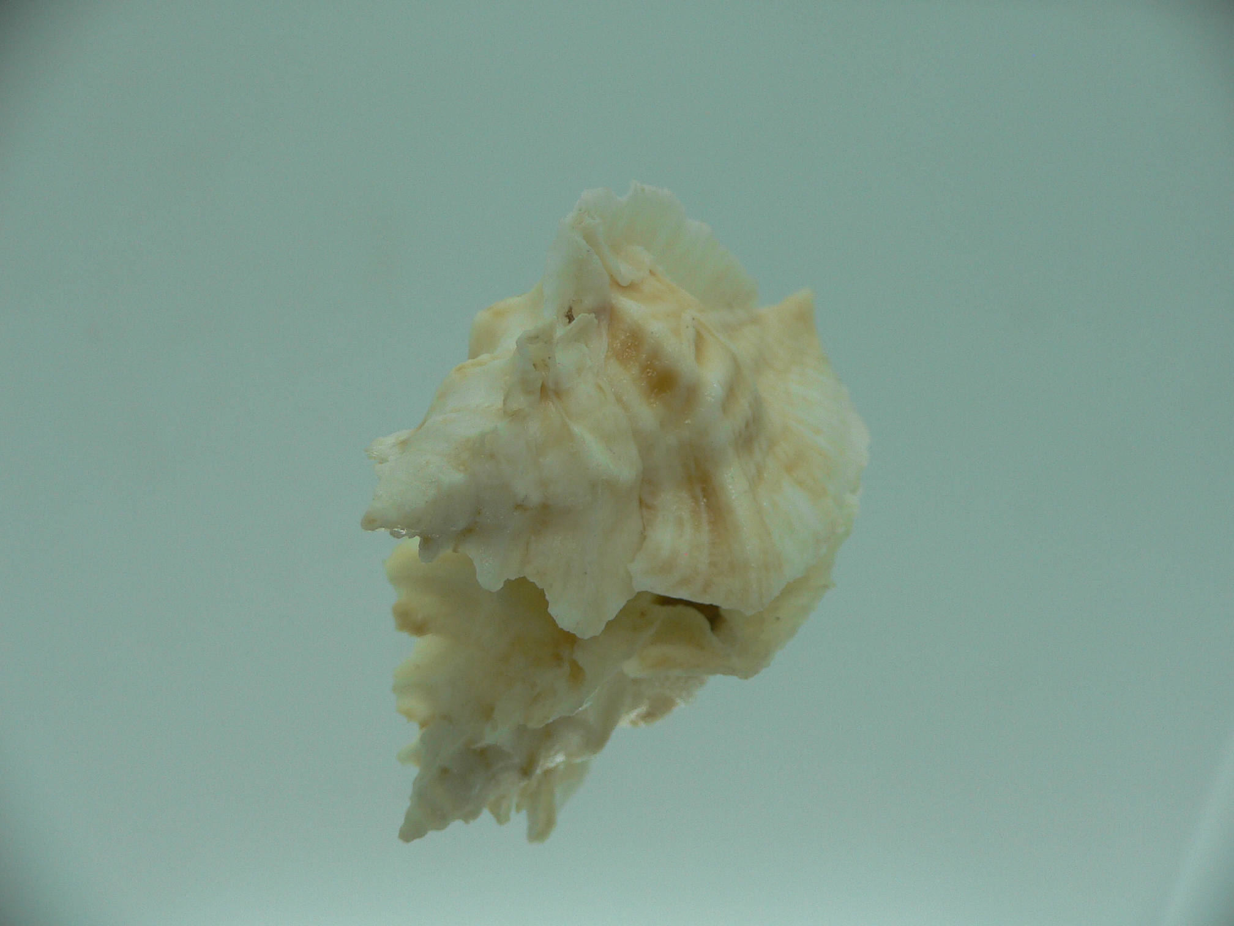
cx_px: 617
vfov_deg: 40.7
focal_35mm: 35
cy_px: 463
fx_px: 1248
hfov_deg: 52.6
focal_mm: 4.6
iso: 80
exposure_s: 1/80
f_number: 2.8
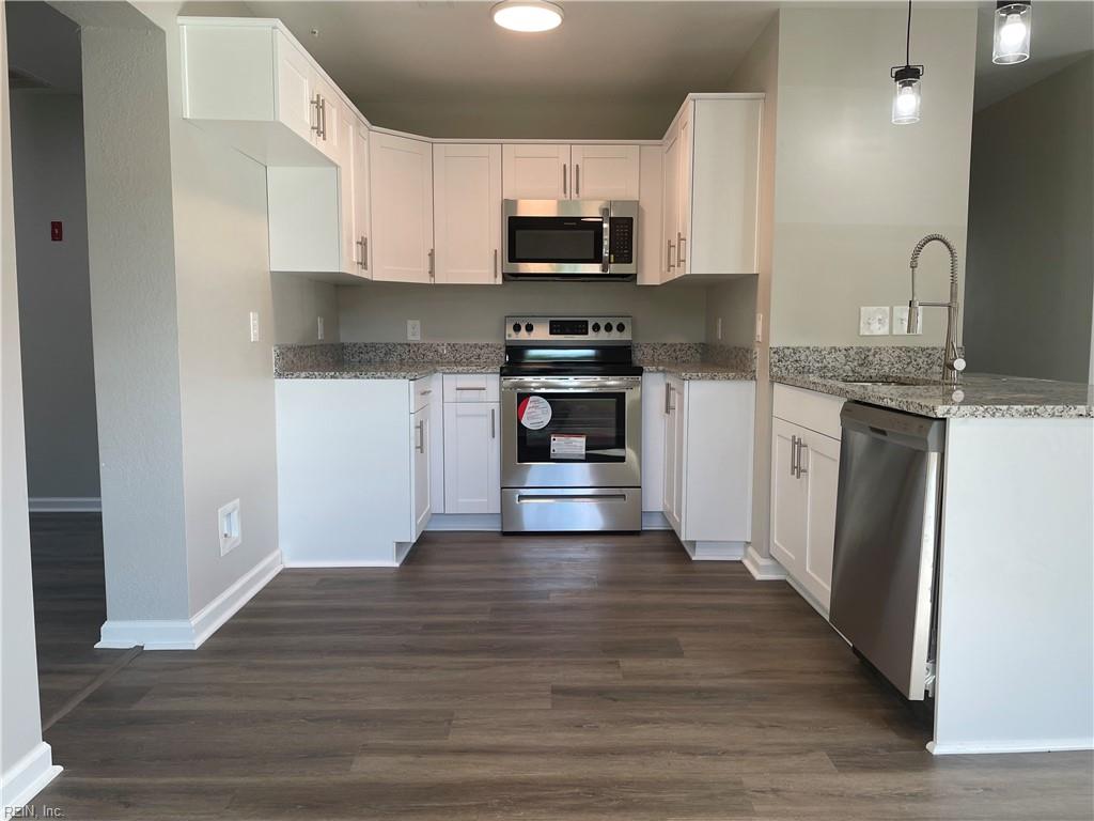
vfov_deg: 53.1
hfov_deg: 67.3
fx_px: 822
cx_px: 547
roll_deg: +0.9
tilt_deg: -6.3
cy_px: 410
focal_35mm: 26
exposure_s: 1/120
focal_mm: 4.2
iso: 50
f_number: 1.6
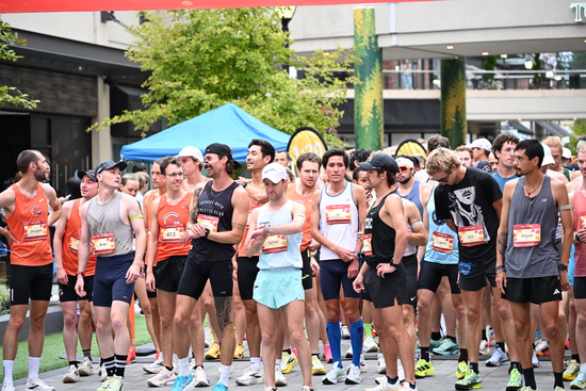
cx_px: 293
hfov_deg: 19.6
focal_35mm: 104
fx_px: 1693
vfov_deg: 13.2
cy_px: 196
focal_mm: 104
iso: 2000
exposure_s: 1/500
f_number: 4
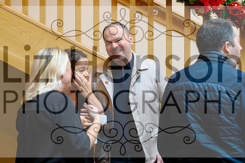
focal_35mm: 90
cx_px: 102
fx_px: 611
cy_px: 68
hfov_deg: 22.7
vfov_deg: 15.2
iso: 7200
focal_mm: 77
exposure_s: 1/200
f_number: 4
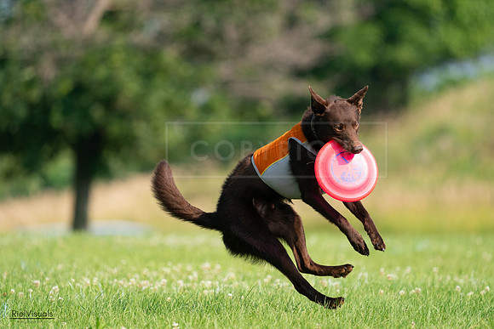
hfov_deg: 4.3
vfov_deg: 2.9
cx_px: 247
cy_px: 164
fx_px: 6602
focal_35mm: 481
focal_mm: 481
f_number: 6.3
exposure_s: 1/4000
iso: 2000
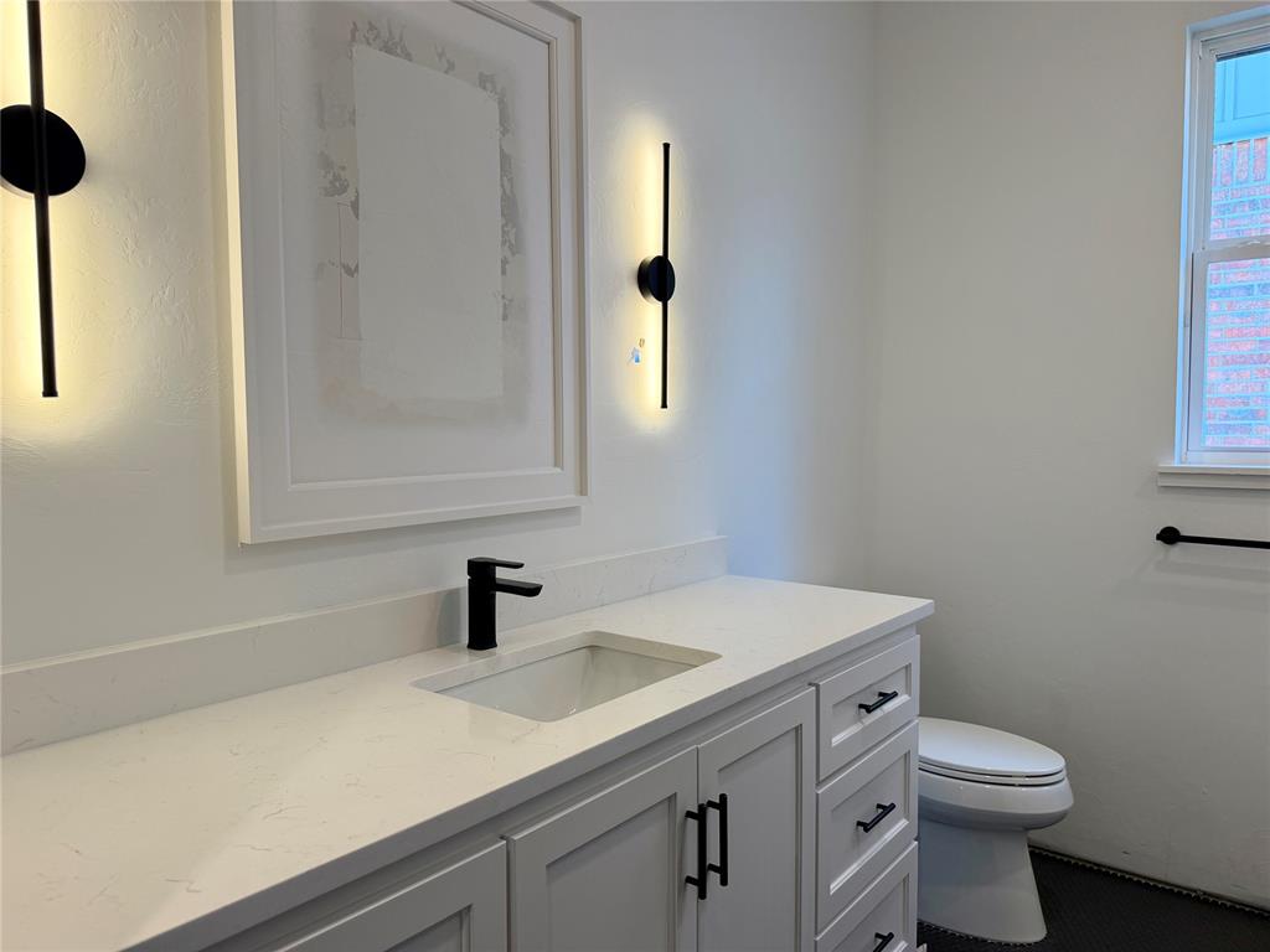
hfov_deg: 71.6
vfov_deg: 56.8
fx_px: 881
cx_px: 635
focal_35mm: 24
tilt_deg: -2.9
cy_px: 476
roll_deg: +0.9
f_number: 1.78
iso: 125
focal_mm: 6.76
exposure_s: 1/193
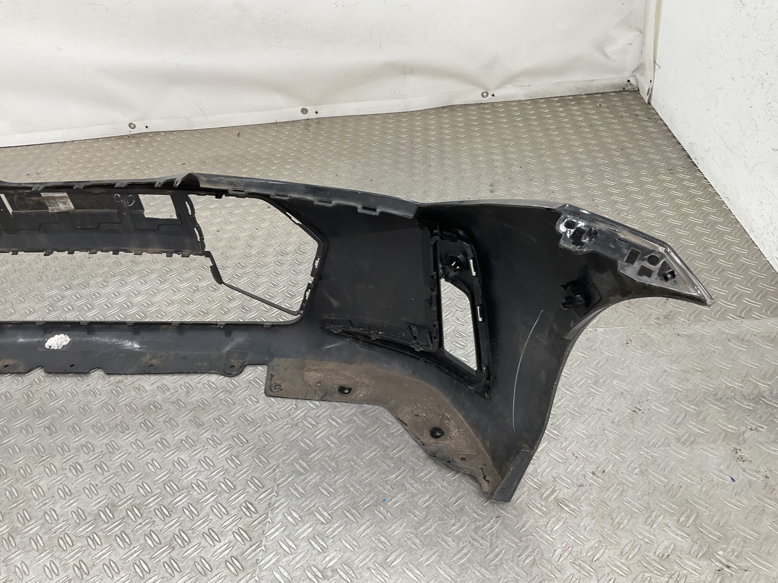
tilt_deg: -34.6
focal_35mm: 29
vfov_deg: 48.2
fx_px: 652
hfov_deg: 61.7
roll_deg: +9.2
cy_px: 292
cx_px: 389
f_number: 1.8
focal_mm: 3
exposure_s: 1/100
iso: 20
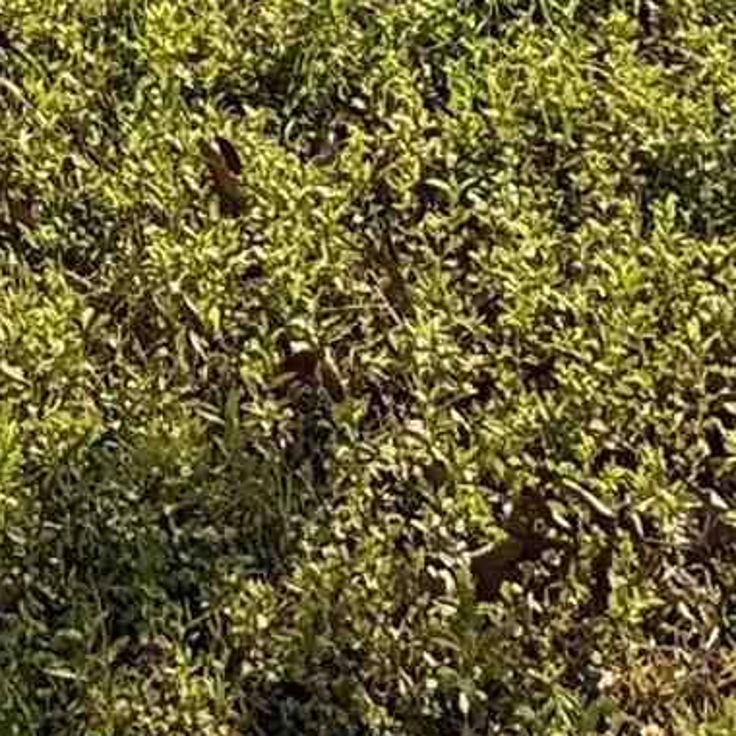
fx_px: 2406
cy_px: -1286
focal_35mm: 100
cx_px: -70
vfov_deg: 11.9
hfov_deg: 16.9
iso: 64
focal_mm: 2.22
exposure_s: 1/1068
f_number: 2.2
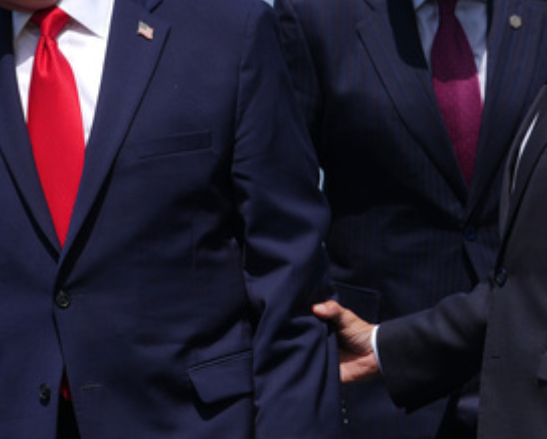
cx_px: 350
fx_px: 9542
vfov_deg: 2.6
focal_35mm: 589
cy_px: 175
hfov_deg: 3.3
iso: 64
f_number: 4.5
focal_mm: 167
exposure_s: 1/1000
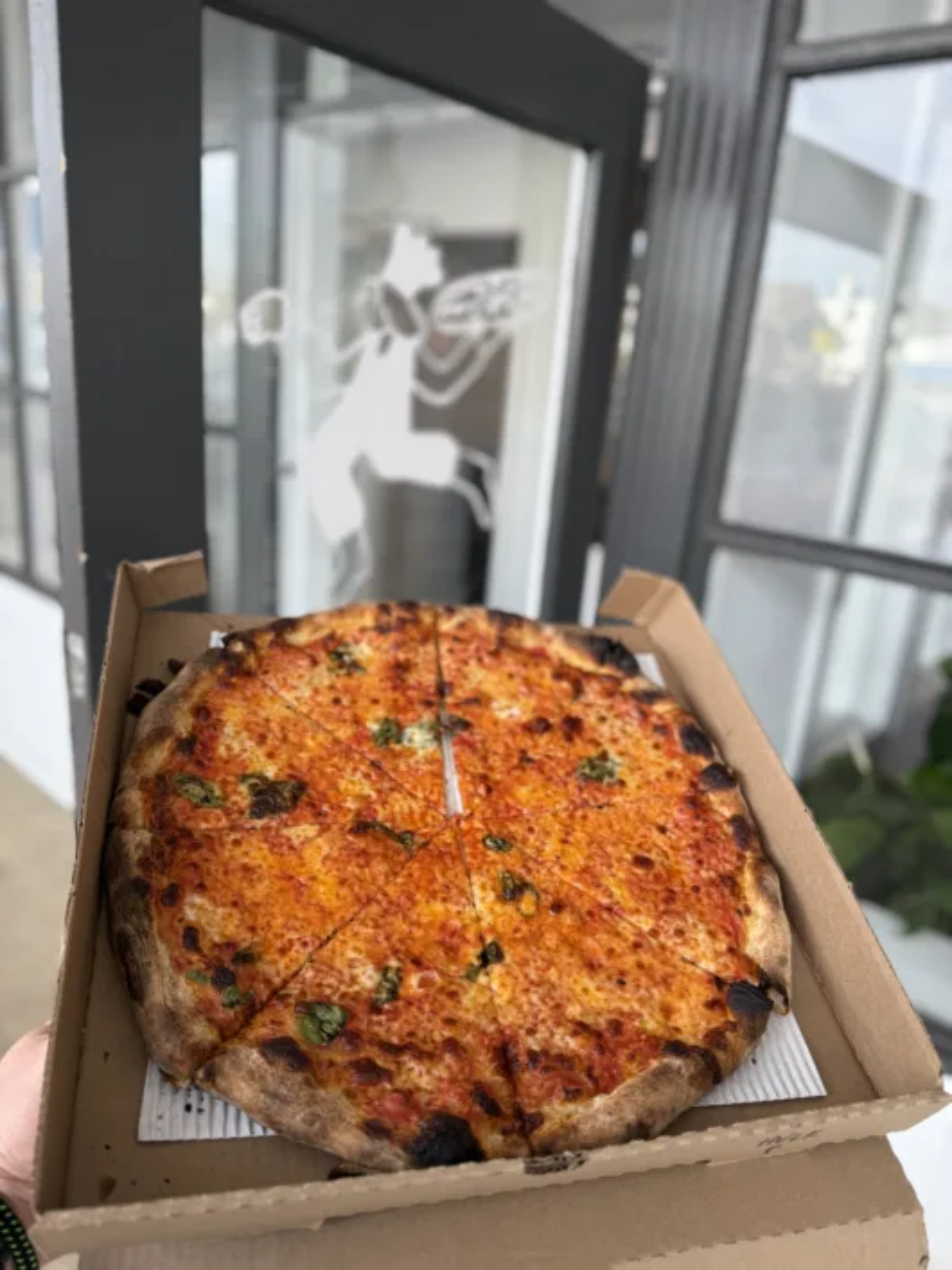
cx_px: 476
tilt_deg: -18.2
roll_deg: -3.9
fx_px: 880
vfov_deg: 71.6
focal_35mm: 24
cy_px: 635
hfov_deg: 56.8
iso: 80
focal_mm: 6.76
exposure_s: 1/319
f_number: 1.78
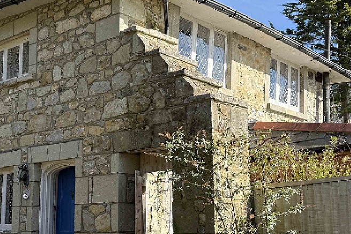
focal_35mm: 53
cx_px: 152
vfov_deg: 25.5
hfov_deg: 37.4
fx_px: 517
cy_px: 139
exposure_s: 1/1618
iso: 80
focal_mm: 6.76
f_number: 1.78
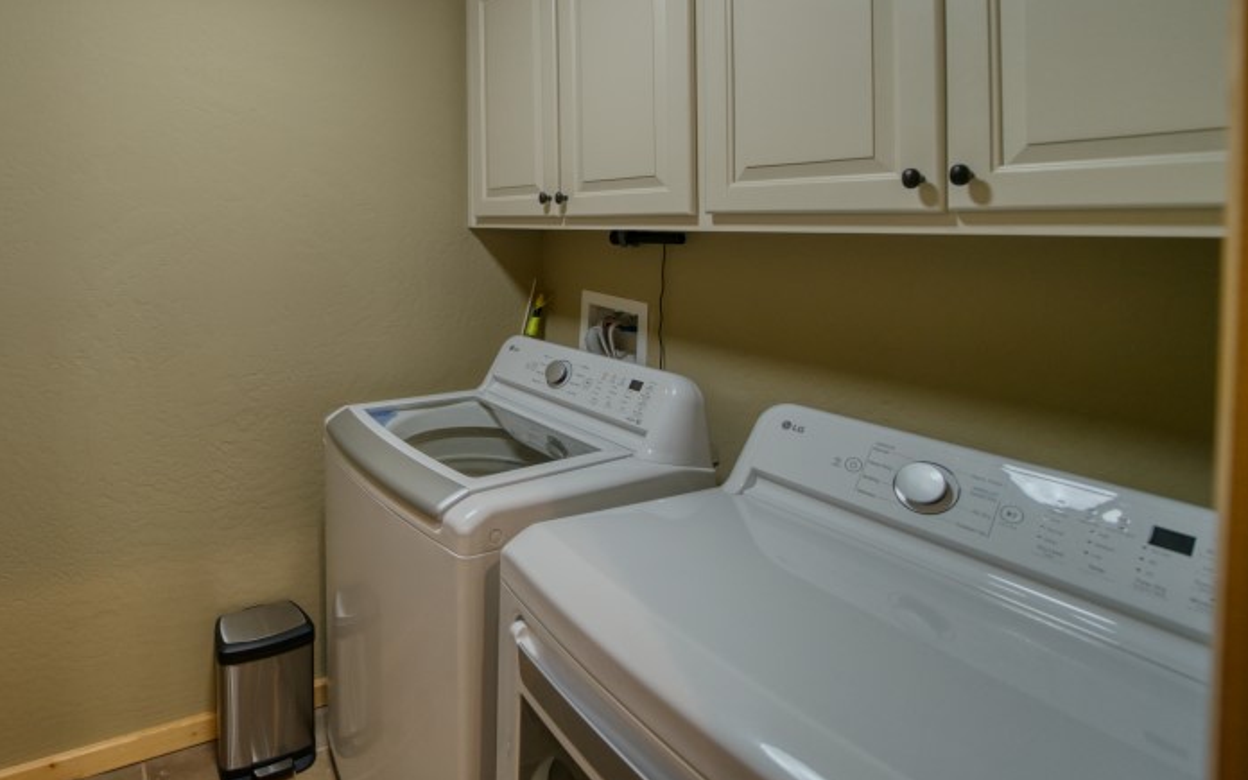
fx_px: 612
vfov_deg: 62.2
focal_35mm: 18
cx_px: 342
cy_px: 221
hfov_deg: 85.2
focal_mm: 12
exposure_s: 1/60
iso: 1000
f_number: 4
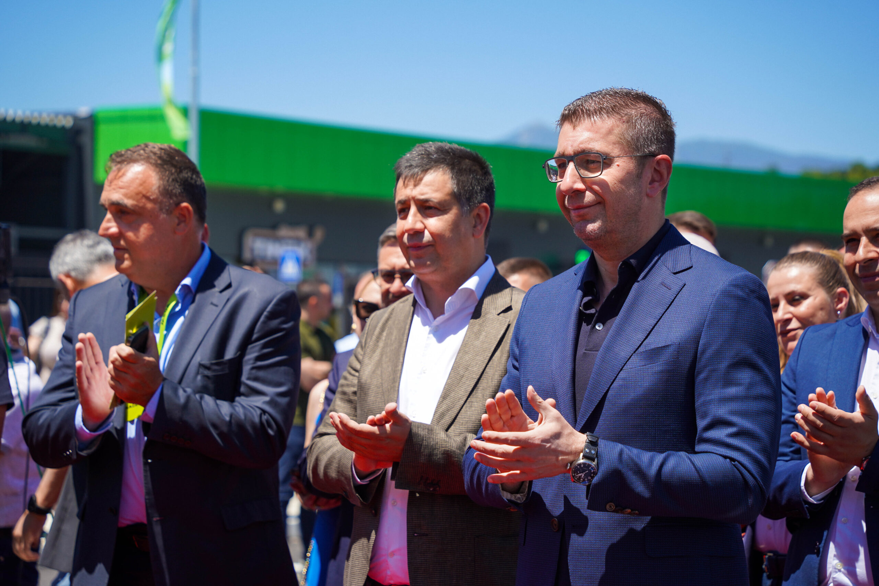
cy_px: 293
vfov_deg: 13.7
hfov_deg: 20.4
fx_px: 2442
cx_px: 440
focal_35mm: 100
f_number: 4.5
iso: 100
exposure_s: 1/640
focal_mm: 100
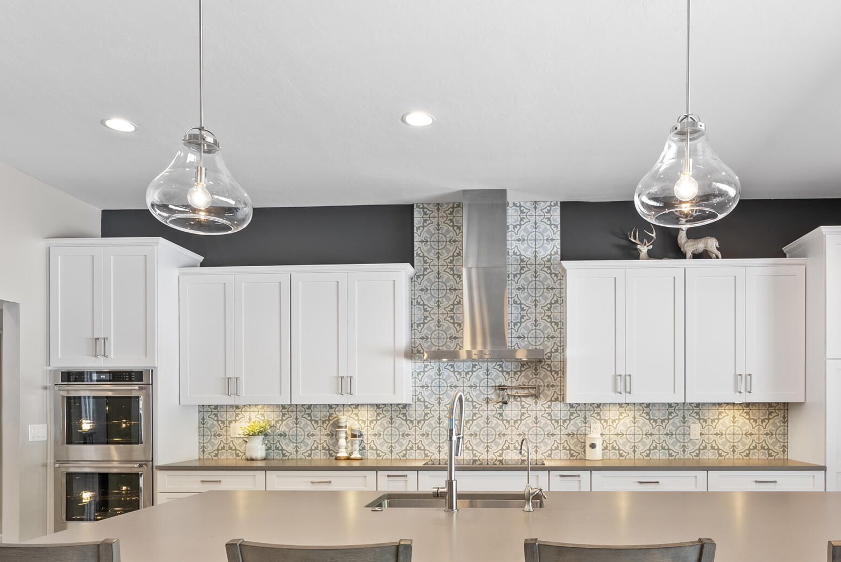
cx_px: 498
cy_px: 422
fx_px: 608
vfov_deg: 47.8
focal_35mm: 26
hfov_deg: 68.8
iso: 200
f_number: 8
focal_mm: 16
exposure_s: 2
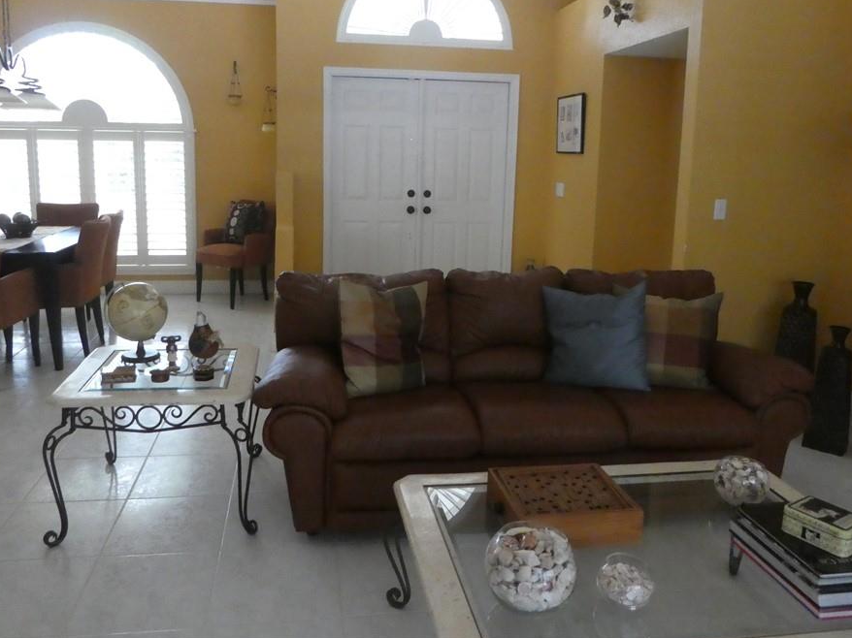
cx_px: 395
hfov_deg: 63.4
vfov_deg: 49.5
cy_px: 271
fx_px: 689
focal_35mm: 28
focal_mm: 4.3
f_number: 3.3
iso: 1600
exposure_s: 1/60
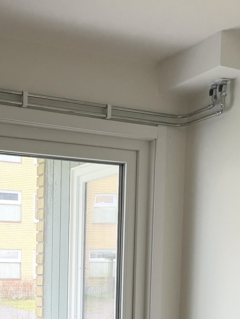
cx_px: 18
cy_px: 323
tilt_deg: -5.7
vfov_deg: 30.3
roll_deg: +0.6
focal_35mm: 59
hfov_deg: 24.0
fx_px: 545
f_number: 1.5
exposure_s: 1/60
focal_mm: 5.7
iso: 320
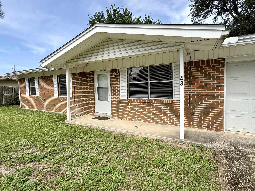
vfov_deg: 85.7
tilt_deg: -2.2
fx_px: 103
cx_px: 128
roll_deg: +0.7
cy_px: 96
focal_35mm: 14
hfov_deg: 102.1
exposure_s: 1/1285
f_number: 2.2
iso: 50
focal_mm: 2.22
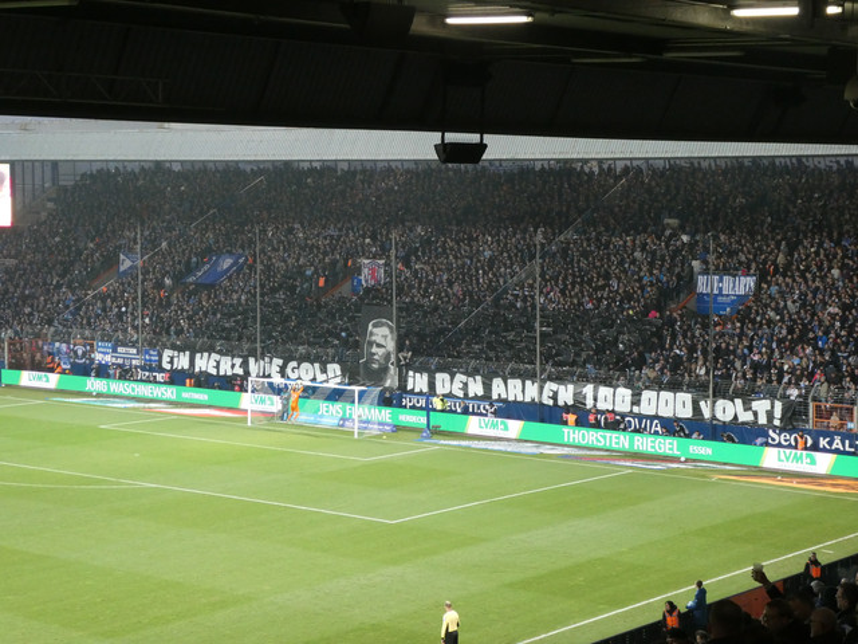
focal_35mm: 70
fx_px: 1735
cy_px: 322
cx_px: 429
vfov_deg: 21.0
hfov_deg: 27.8
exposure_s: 1/80
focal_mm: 12.5
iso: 640
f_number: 4.5
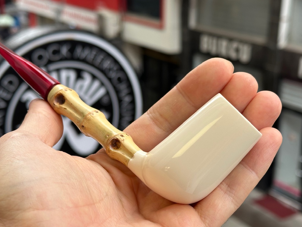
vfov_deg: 24.4
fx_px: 523
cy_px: 122
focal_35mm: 60
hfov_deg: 32.2
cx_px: 143
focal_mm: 6.86
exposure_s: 1/261
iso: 64
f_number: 1.78
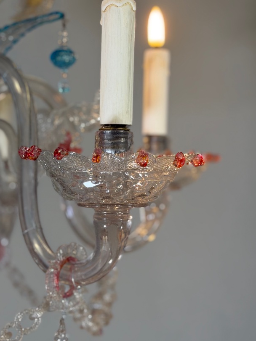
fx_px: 700
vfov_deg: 27.4
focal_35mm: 71
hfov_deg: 20.7
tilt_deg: +6.2
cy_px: 178
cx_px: 92
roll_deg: -0.9
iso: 64
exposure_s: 1/100
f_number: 1.78
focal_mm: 6.76
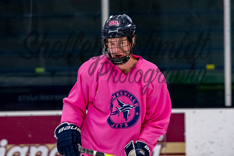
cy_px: 42
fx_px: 2837
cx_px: 114
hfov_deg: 4.7
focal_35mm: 436
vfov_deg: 3.2
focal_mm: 195
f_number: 3.5
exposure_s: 1/800
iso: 2000
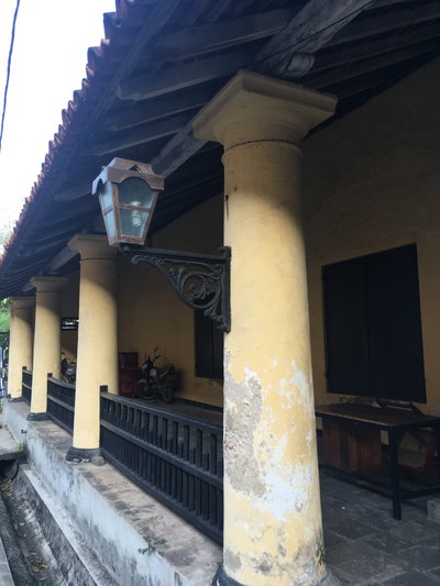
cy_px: 293
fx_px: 491
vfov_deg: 61.6
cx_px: 220
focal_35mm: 29
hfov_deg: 48.2
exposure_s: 1/109
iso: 25
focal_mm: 4.15
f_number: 2.2
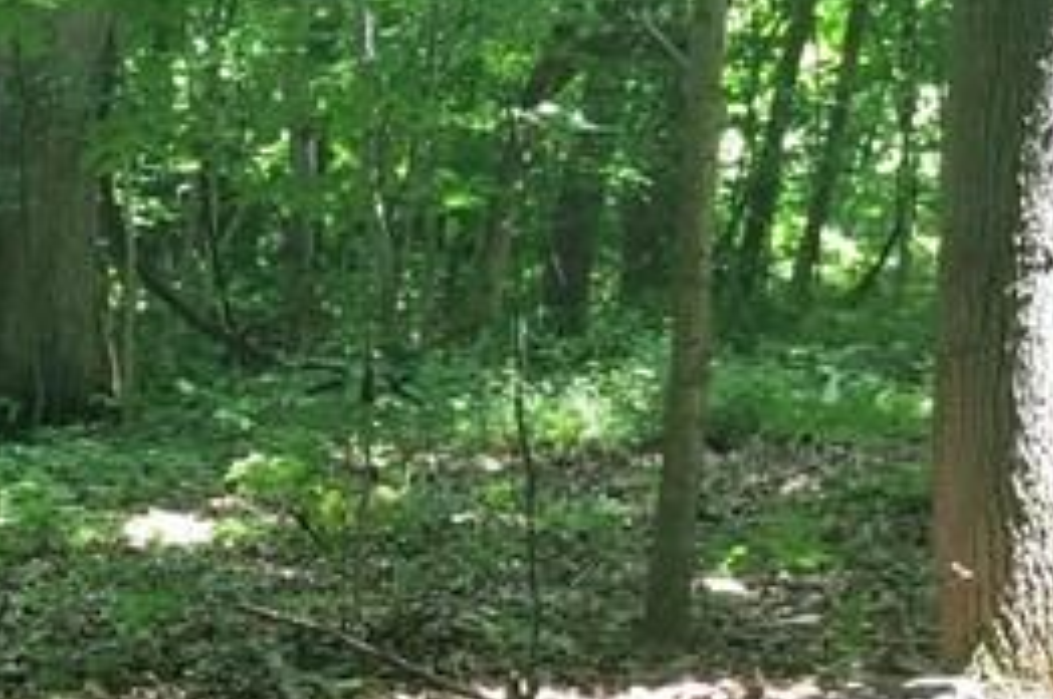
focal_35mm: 118
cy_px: 526
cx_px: -109
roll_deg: -1.3
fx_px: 3447
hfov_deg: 16.8
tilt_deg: -3.8
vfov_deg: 11.6
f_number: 2.2
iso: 32
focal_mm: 4.15
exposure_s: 1/30
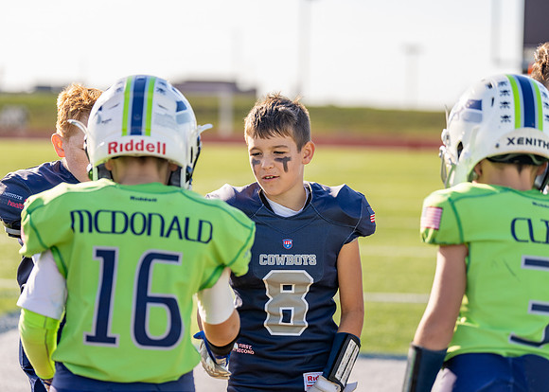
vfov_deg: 12.1
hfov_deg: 16.9
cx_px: 274
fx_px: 1846
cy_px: 196
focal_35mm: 118
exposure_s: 1/1000
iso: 100
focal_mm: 113
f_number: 2.8
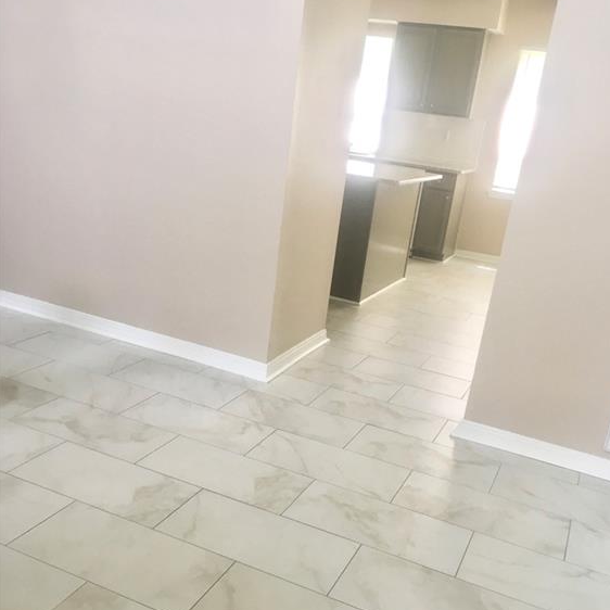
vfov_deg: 47.0
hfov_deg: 47.2
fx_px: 698
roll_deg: -7.4
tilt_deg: -22.6
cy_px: 365
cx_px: 309
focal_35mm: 35
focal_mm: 4.15
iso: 25
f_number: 2.2
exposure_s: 1/30
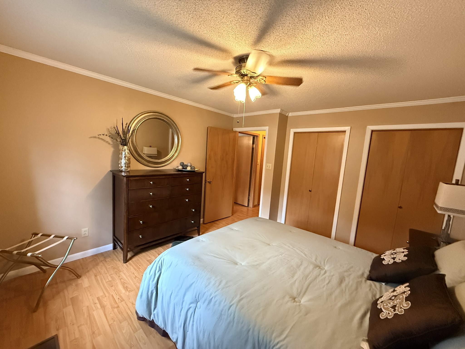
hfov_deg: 102.1
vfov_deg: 85.7
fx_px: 188
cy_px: 174
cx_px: 232
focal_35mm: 14
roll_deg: -4.6
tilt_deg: -5.7
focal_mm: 2.22
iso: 1000
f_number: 2.2
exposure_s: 1/60
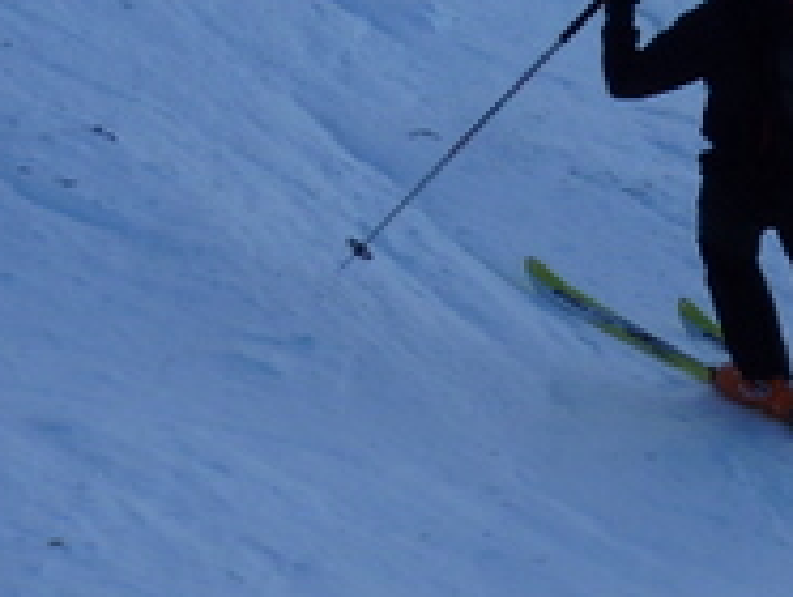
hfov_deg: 8.9
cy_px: -81
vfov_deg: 7.2
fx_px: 4725
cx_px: 1676
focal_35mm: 206
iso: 80
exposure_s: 1/500
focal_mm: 8.6
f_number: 4.3
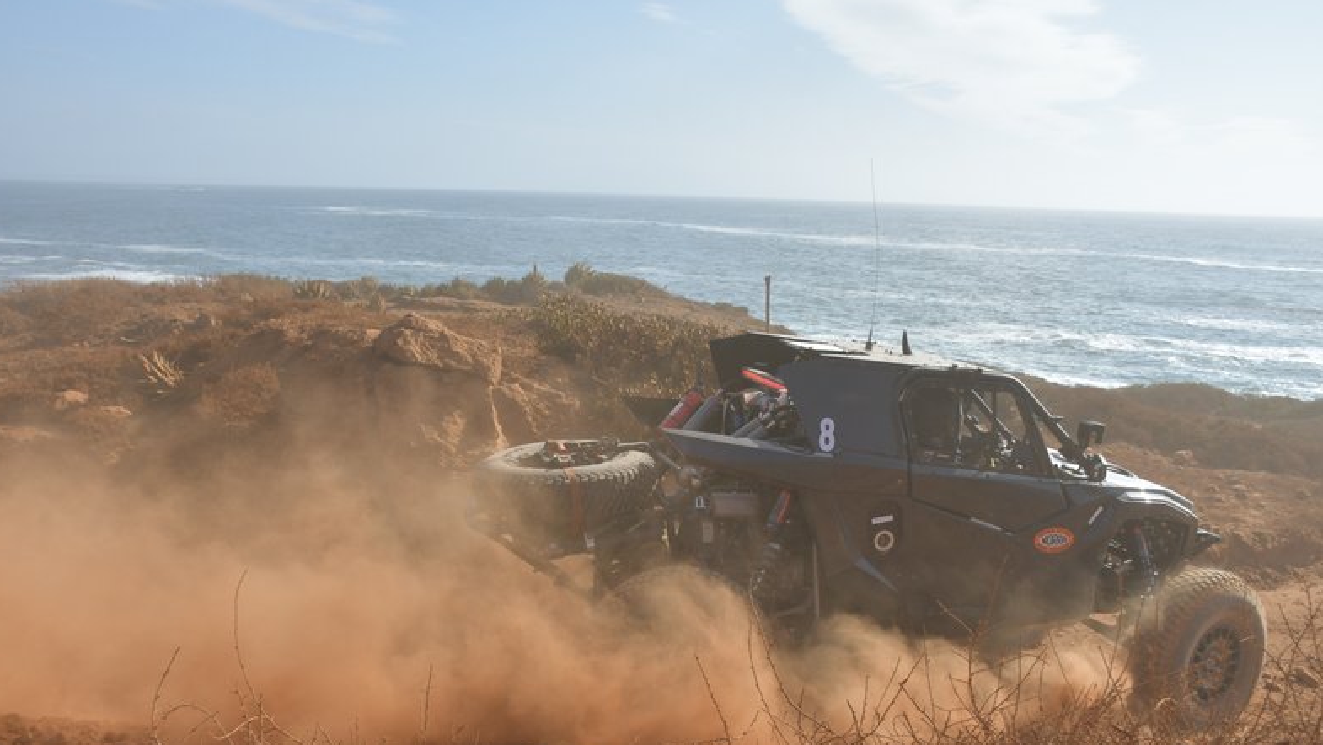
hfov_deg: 61.0
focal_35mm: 32
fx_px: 1123
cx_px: 656
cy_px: 432
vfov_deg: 36.6
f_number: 5.6
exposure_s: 1/1250
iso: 200
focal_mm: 20
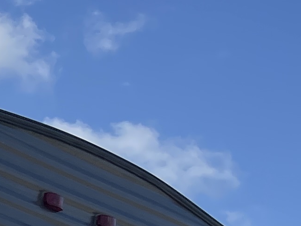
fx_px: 1357
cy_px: 516
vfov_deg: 8.8
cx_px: -538
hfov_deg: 10.1
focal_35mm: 156
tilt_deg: +2.2
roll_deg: -0.7
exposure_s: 1/5618
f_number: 1.6
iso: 32
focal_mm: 5.1
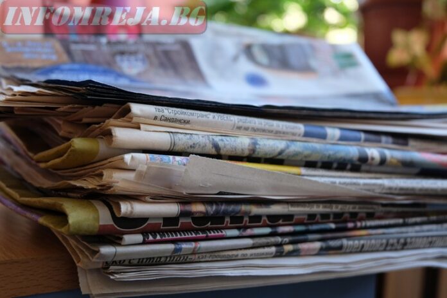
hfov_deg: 44.5
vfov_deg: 30.5
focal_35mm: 44
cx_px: 224
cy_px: 149
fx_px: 546
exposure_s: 1/30
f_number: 4.7
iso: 800
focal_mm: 29.5
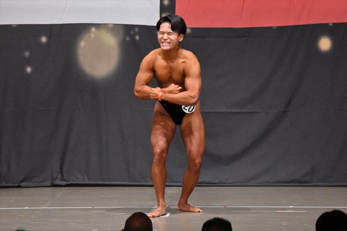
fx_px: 2457
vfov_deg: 5.4
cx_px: 174
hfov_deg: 8.1
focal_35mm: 255
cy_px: 116
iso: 6400
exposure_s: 1/400
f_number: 5.6
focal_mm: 170
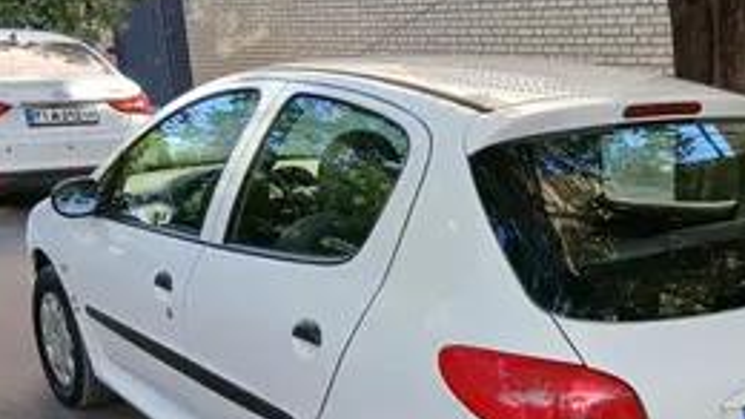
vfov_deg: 23.9
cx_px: 501
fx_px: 968
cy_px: 356
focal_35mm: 49
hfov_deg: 41.5
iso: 20
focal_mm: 3.98
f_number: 1.8
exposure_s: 1/50
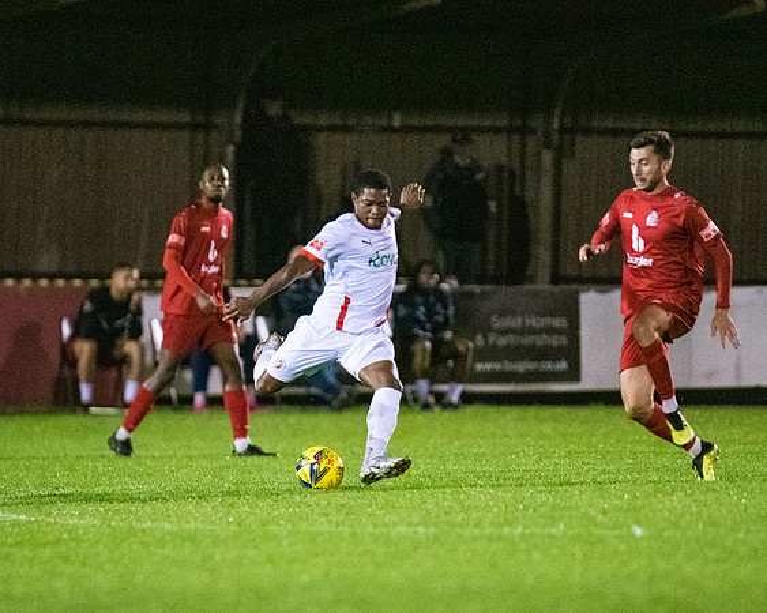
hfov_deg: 3.8
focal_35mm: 507
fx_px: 11513
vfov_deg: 3.1
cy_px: 301
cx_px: 346
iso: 10000
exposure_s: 1/1250
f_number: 2.8
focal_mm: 300
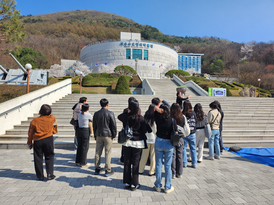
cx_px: 137
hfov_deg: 71.6
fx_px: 190
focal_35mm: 24
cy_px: 102
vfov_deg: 56.8
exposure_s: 1/2628
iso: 50
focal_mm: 5
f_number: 1.8
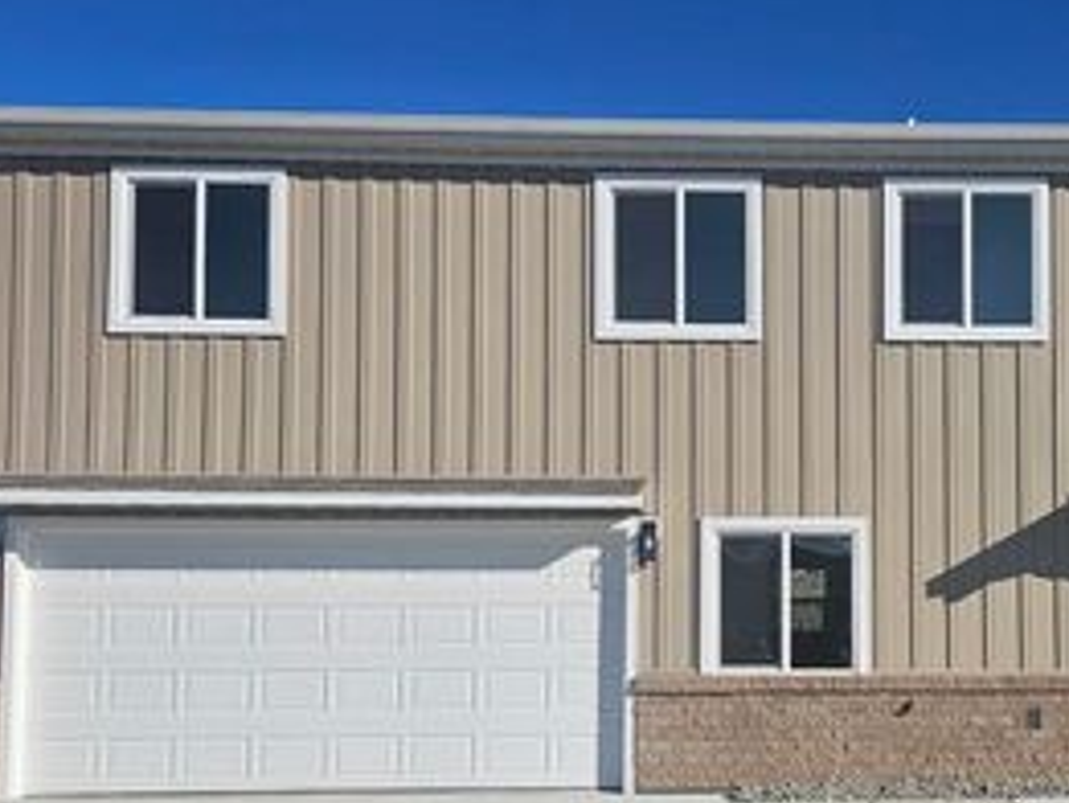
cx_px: 807
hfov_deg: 41.6
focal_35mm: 44
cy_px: 539
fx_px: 1359
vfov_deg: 32.6
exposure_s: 1/3255
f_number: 1.8
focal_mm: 5.4
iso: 25
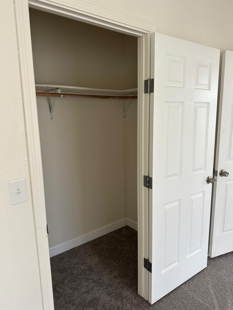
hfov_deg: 56.8
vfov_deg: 71.6
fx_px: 215
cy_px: 155
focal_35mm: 24
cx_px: 116
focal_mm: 6.86
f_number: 1.78
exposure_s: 1/121
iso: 200
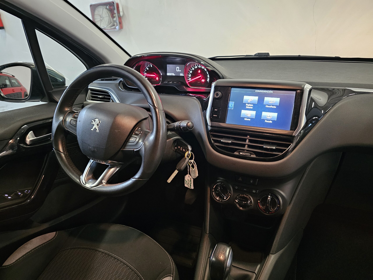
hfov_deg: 73.9
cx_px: 186
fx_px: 248
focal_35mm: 23
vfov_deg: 58.9
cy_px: 140
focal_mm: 6.3
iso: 800
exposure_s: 1/25
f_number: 1.7
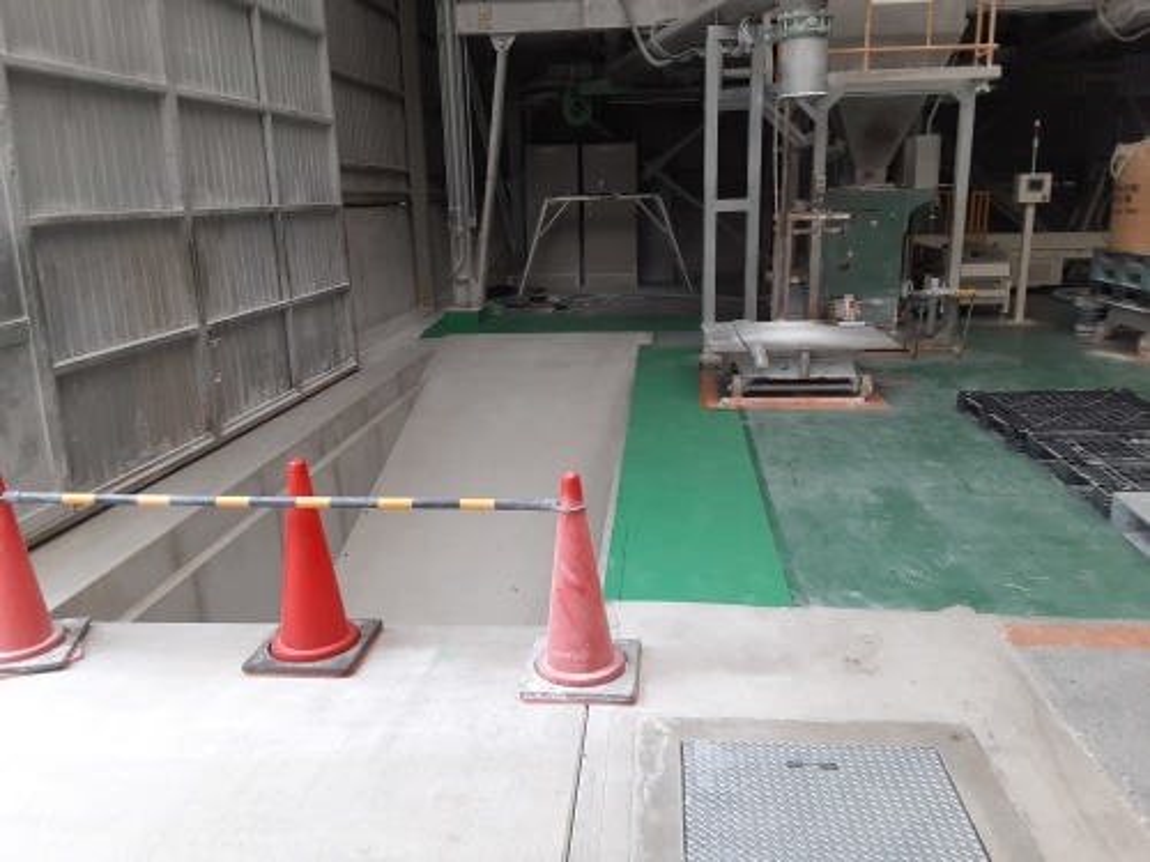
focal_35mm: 27
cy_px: 431
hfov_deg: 65.3
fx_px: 897
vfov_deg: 51.4
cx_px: 575
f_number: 1.9
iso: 80
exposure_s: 1/50
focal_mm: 2.91
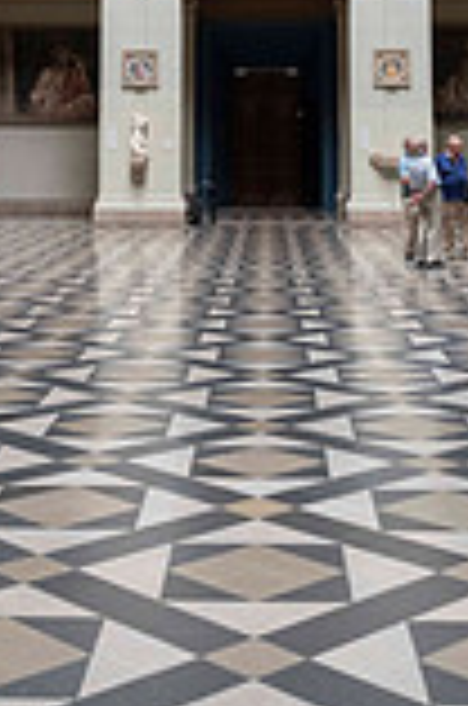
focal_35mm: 69
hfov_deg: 19.6
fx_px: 1351
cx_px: 216
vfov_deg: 27.3
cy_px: -27
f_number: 5.6
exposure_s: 1/50
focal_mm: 24
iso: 640
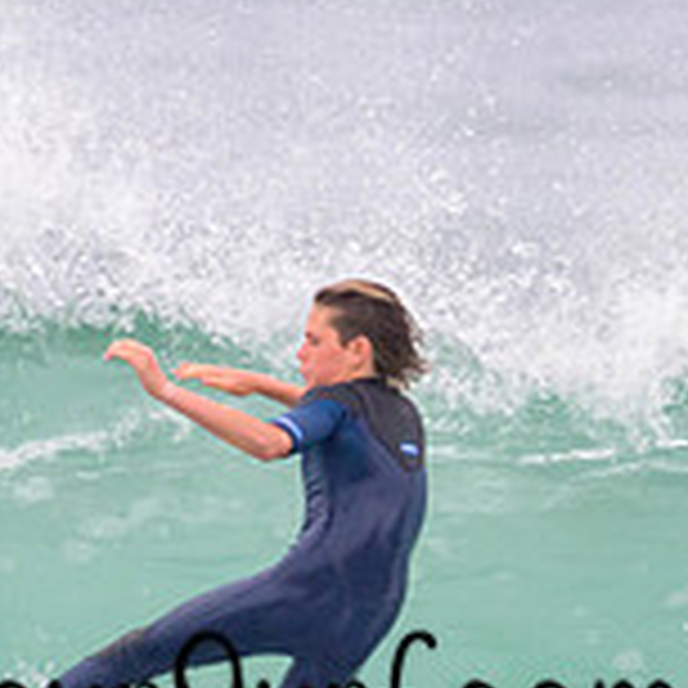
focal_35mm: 2578
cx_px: 369
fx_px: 57969
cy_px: 663
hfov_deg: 0.7
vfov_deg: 0.7
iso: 1800
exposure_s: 1/2000
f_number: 11
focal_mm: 800
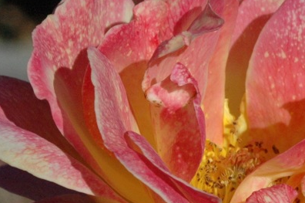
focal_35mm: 388
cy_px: 182
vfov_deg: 3.5
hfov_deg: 5.3
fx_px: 3283
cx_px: 206
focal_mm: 80
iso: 800
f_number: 13
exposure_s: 1/640
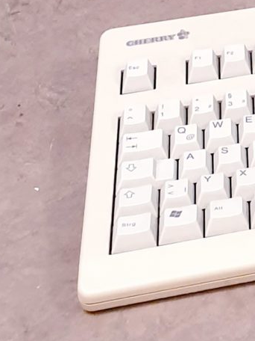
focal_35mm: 146
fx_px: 1434
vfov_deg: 11.1
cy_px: -512
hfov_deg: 9.3
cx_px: 553
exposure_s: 1/50
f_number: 2.4
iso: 250
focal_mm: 4.3
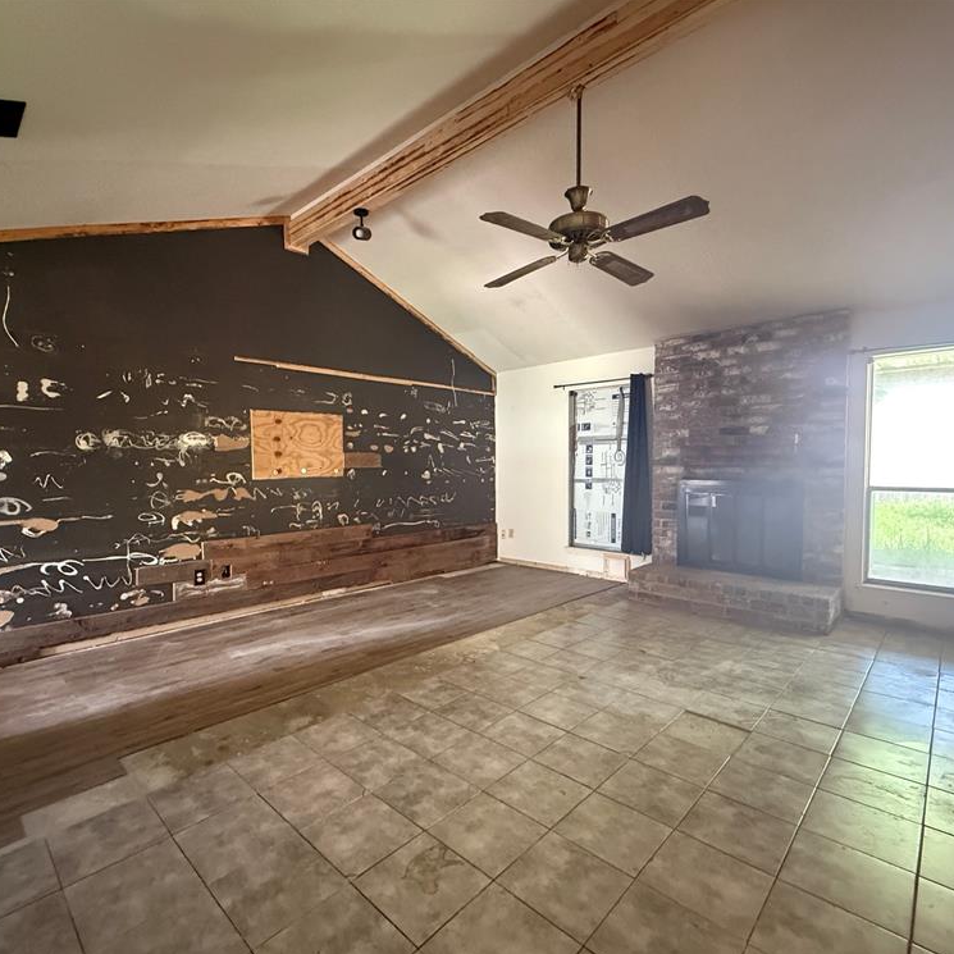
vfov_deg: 84.0
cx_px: 455
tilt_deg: -2.6
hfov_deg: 83.9
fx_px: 530
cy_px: 488
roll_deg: +0.2
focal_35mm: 17
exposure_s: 1/40
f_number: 2.2
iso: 1000
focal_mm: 2.22
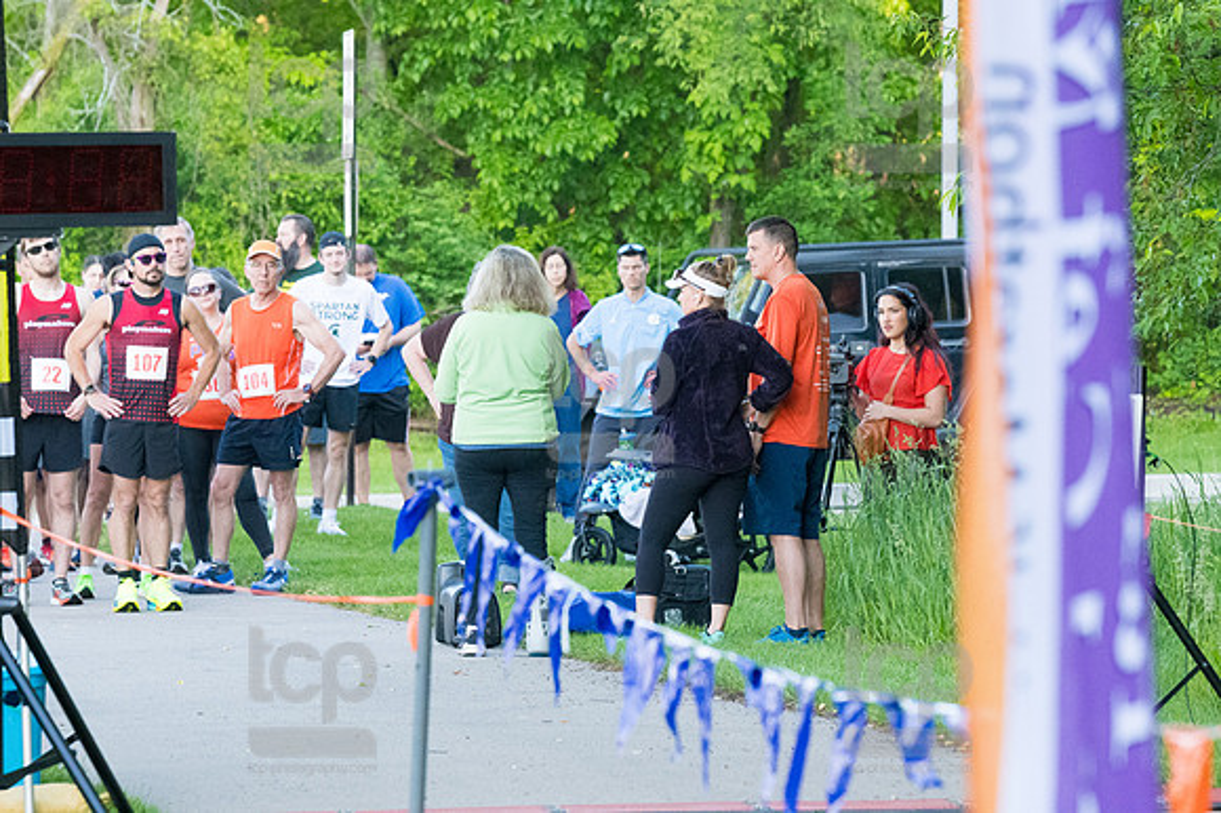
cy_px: 406
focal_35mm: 255
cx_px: 610
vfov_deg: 5.4
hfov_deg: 8.1
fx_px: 8643
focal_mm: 170
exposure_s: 1/1250
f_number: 5.6
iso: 4000
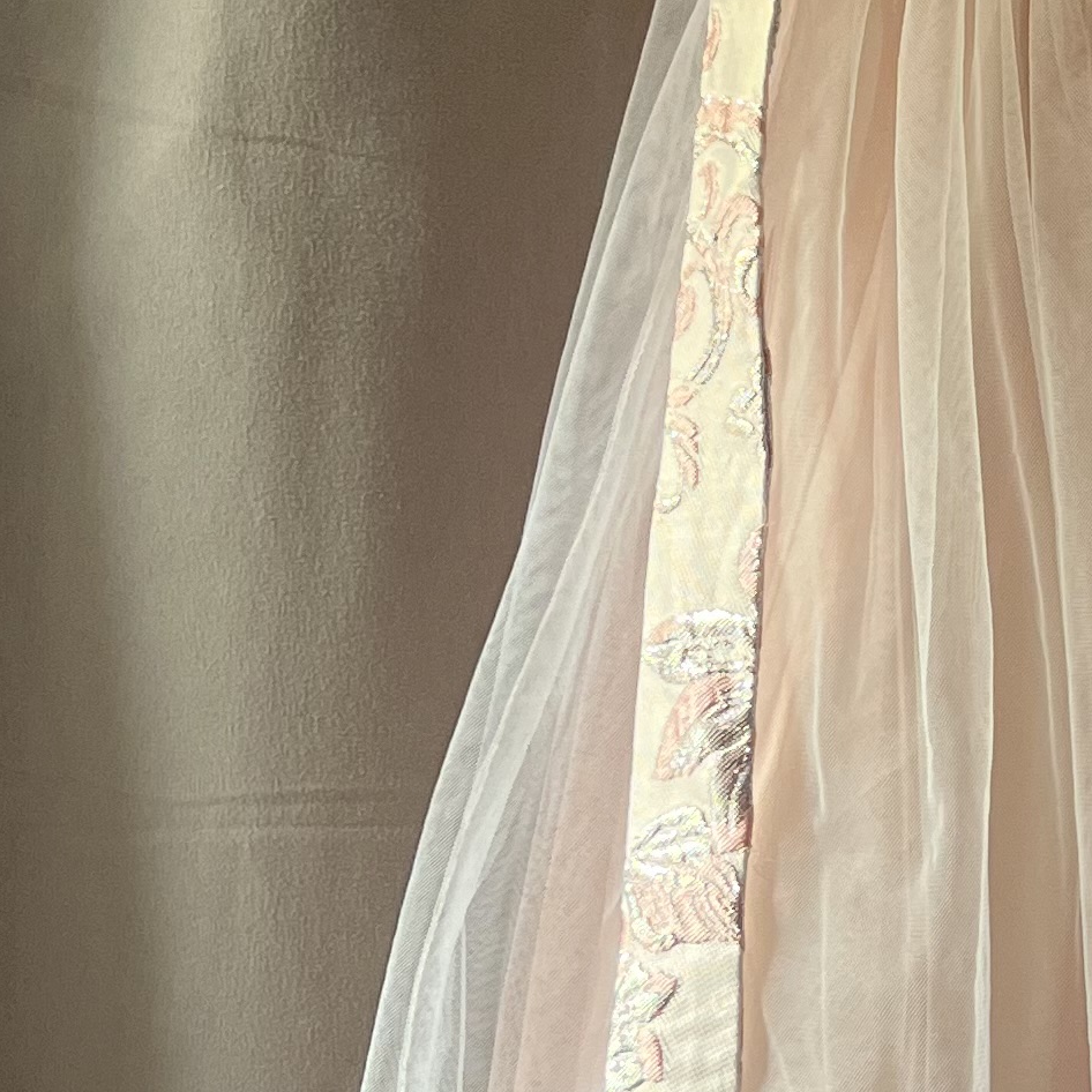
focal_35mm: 98
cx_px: 1419
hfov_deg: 16.7
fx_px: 3498
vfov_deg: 17.7
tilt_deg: -10.4
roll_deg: -0.9
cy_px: 418
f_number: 1.6
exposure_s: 1/77
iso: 125
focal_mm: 5.1
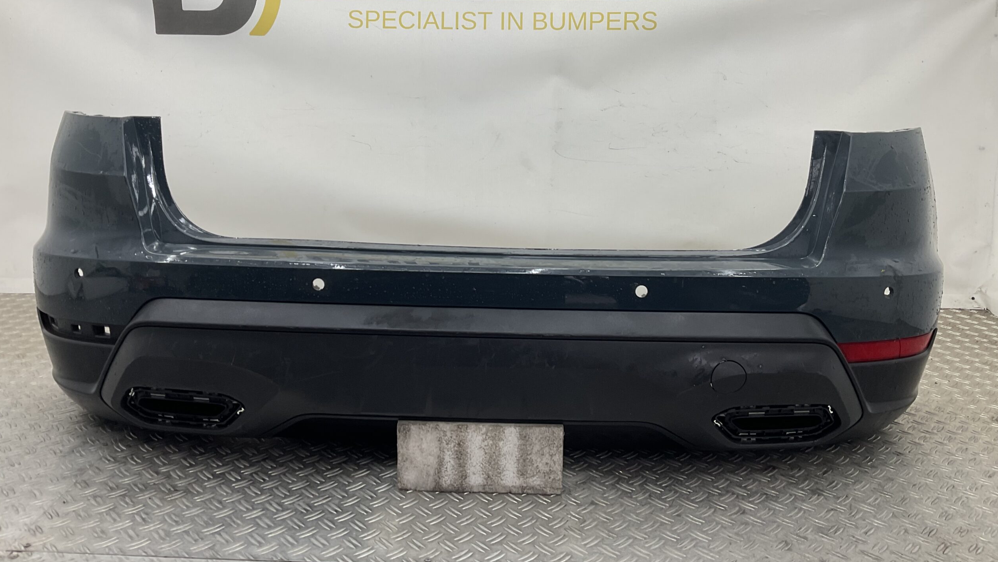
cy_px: 205
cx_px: 494
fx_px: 847
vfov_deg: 36.4
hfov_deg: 61.0
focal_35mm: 32
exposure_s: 1/100
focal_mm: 3
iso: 20
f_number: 1.8
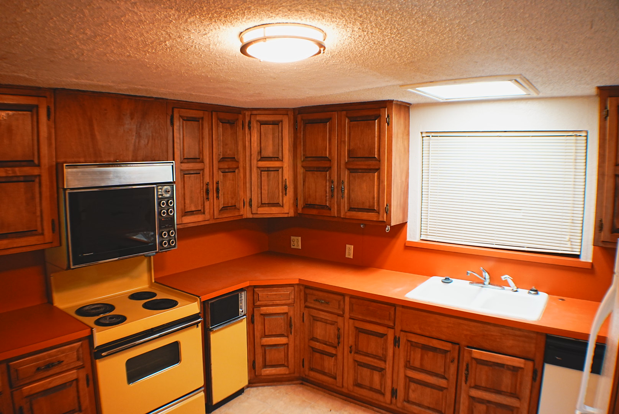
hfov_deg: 60.2
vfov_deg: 42.4
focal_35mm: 31
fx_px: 533
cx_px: 310
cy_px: 207
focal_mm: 31
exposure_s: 1/30
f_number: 5.6
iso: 640
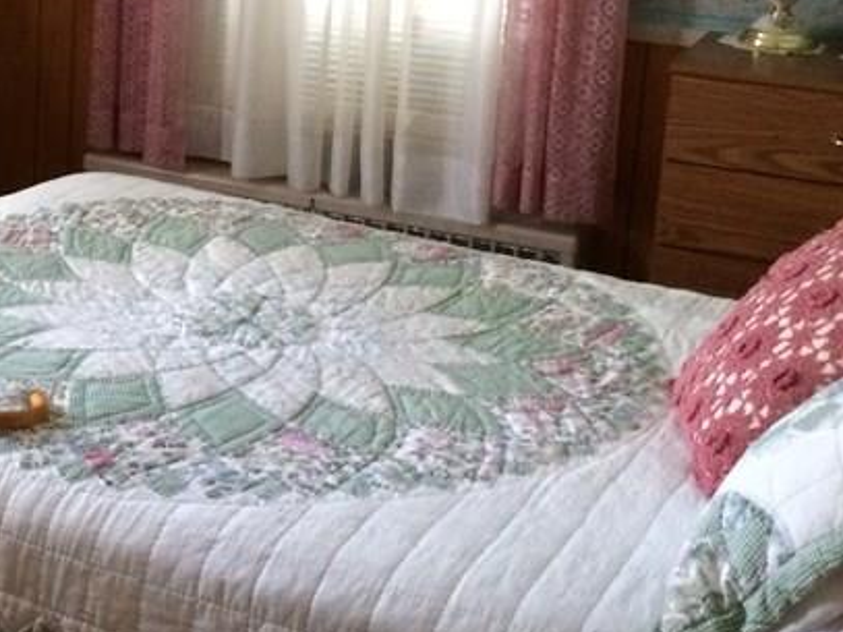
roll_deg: -2.3
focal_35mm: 73
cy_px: 147
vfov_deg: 20.0
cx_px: 83
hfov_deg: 25.8
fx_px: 1777
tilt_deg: -16.2
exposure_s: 1/24
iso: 250
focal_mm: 4.15
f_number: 2.2
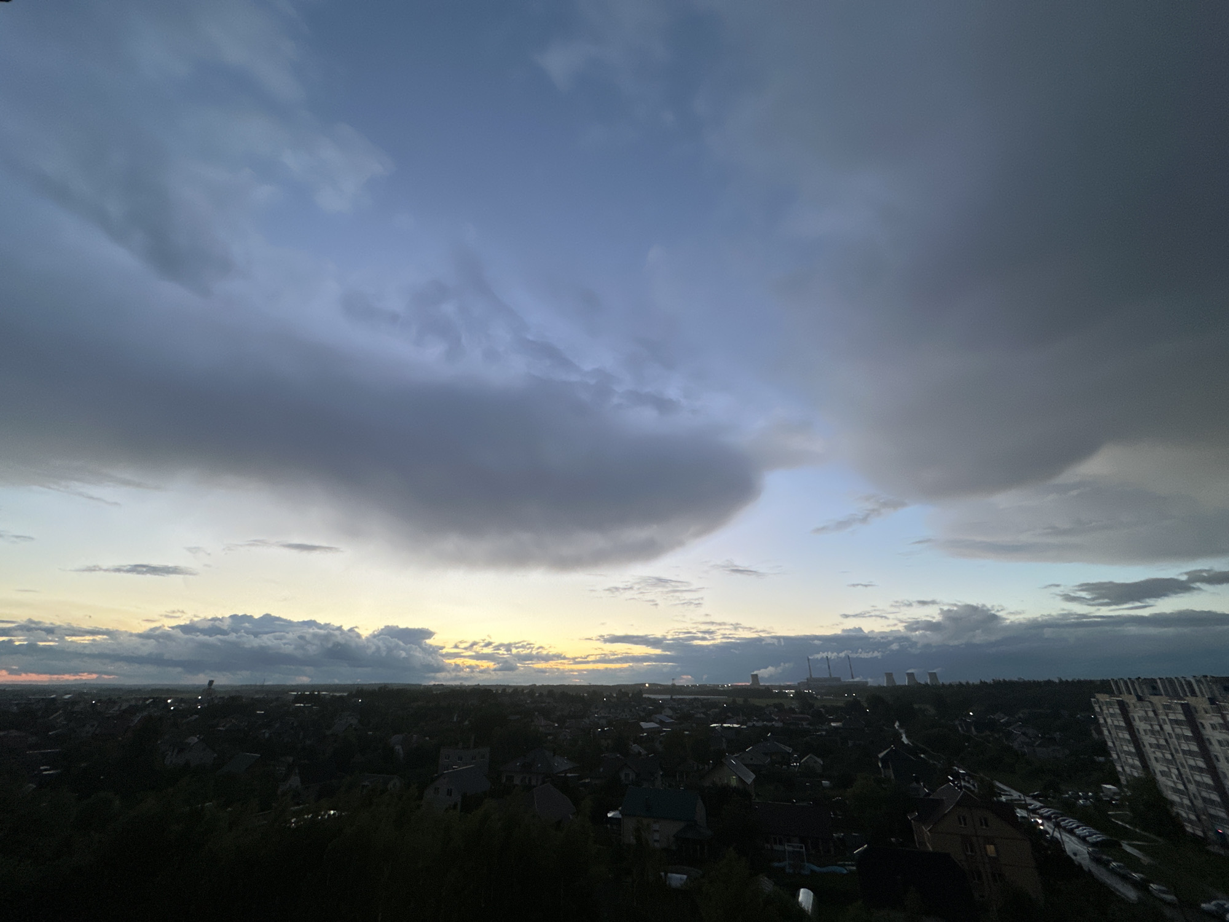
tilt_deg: +24.7
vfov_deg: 85.7
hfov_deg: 102.1
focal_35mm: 14
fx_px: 497
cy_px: 461
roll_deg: +0.2
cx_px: 614
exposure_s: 1/99
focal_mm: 2.22
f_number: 2.2
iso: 200
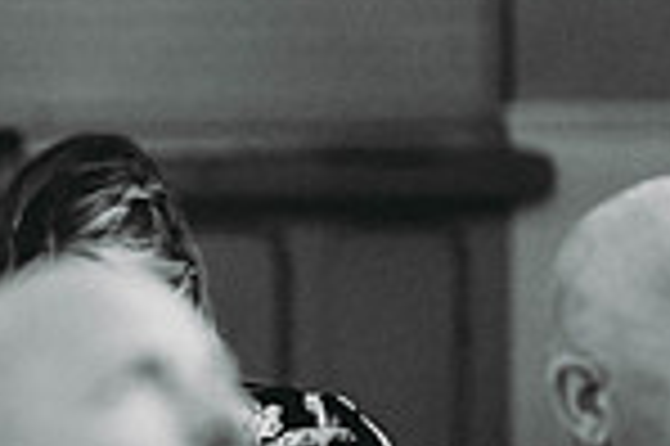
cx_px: -292
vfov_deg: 4.1
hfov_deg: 6.2
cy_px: 514
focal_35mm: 331
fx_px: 6153
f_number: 1.8
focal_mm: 85
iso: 560
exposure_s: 1/160
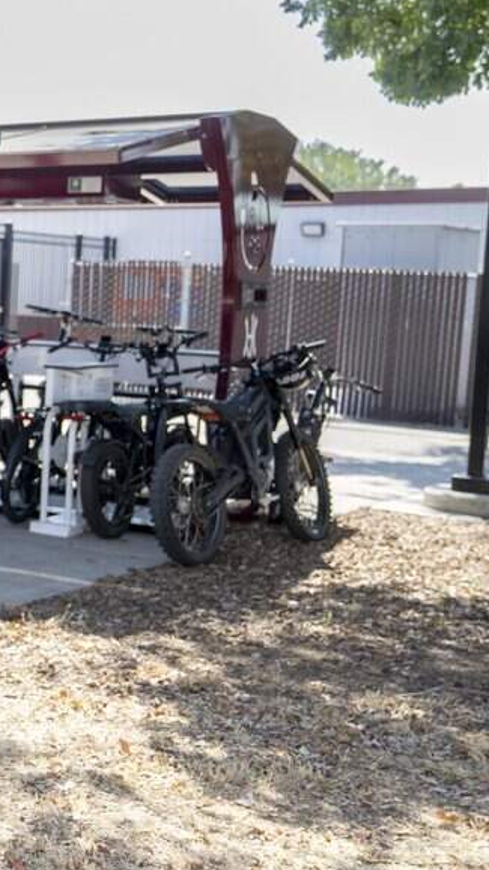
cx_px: -411
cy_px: 371
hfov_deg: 16.0
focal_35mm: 63
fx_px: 1455
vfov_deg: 33.3
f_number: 2.8
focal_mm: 29
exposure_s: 1/800
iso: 200
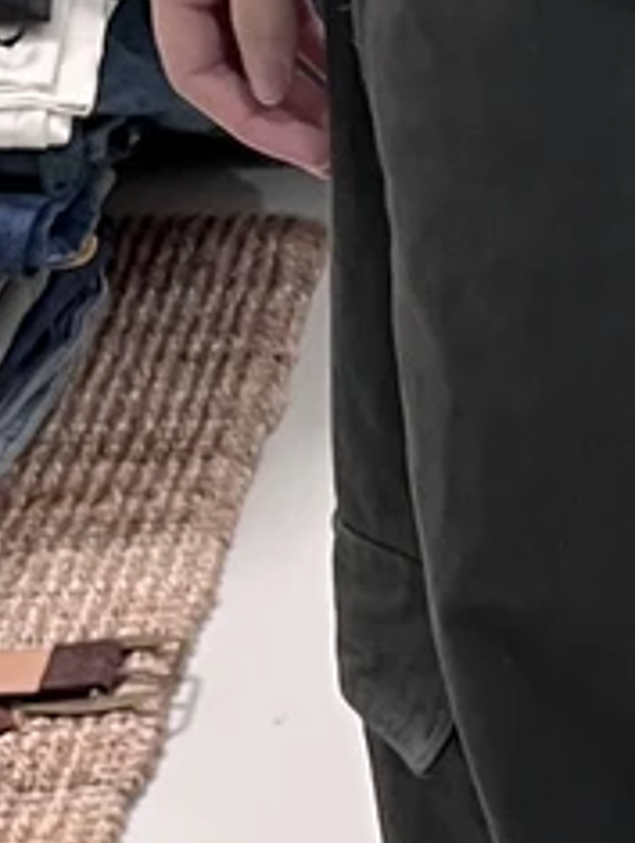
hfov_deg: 9.1
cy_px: 50
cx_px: 1015
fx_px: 3878
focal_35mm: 159
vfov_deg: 12.3
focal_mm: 5.7
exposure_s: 1/50
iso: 125
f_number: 1.5
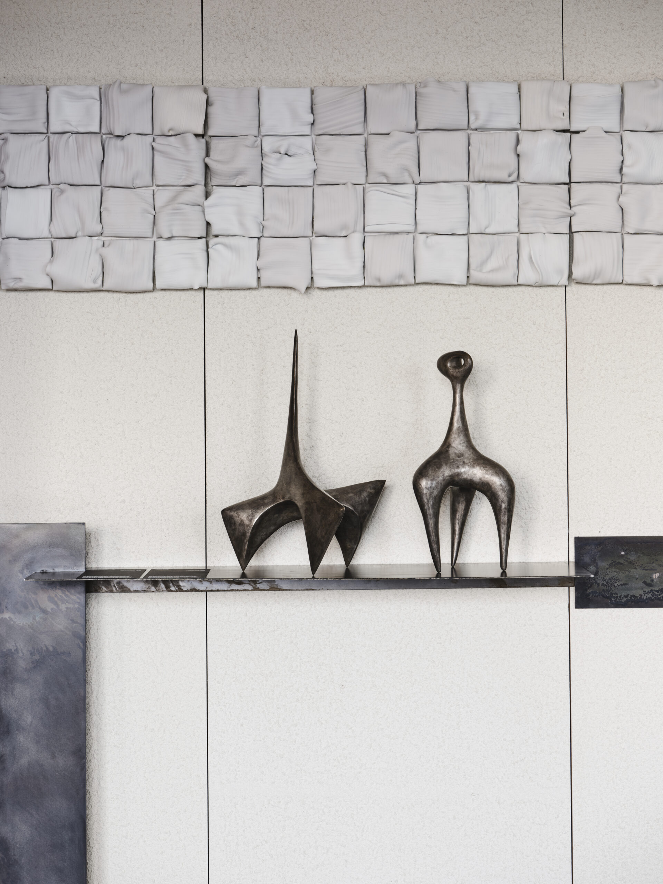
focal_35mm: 79
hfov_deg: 18.7
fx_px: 2017
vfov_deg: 24.7
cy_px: 442
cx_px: 332
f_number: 10
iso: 80
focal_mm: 100
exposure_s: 1.5
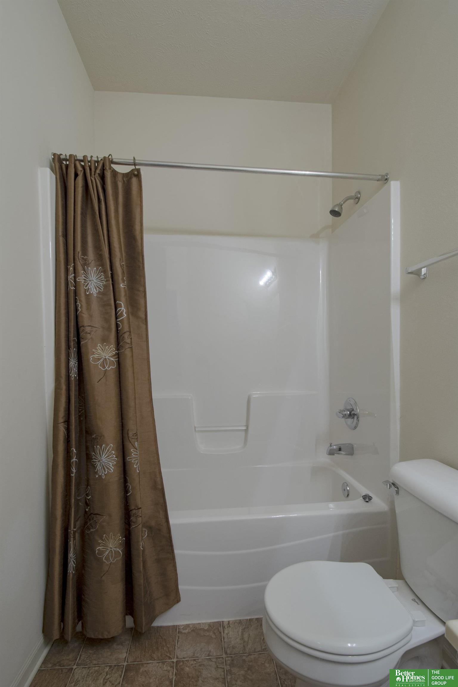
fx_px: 315
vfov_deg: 95.0
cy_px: 344
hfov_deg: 72.1
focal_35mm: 16
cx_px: 229
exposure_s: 1/4
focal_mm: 11
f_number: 8
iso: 400
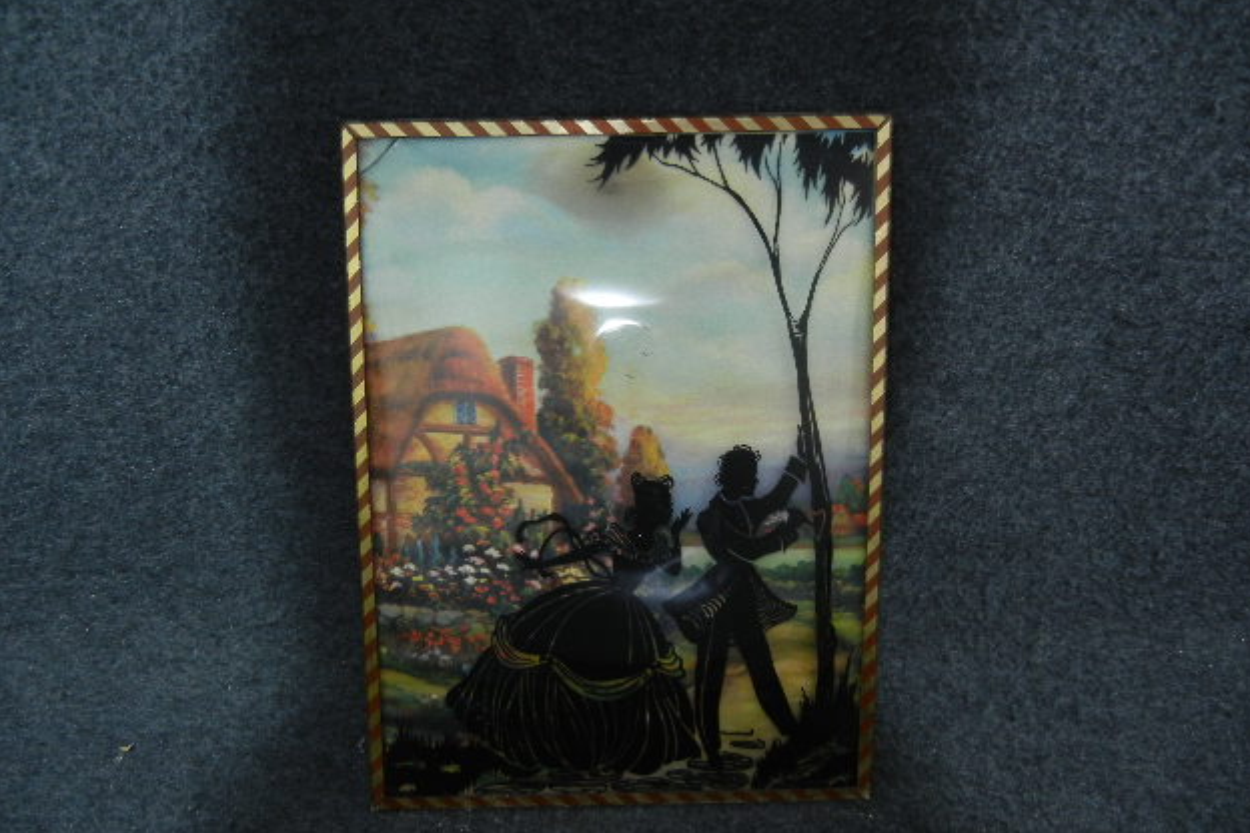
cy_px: 469
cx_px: 637
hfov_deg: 58.7
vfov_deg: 41.0
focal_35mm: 32
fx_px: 1111
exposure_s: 1/30
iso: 304
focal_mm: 5.4
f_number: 3.5
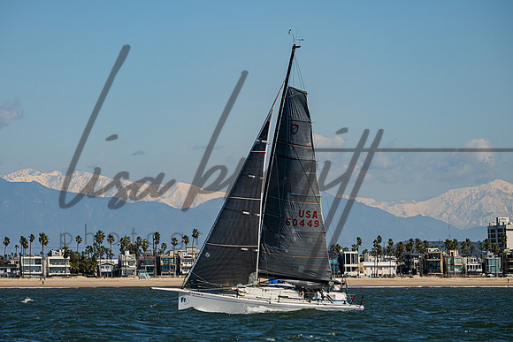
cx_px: 246
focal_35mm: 243
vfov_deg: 5.7
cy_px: 183
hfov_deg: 8.5
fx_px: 3462
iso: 400
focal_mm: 185
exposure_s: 1/6400
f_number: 5.6
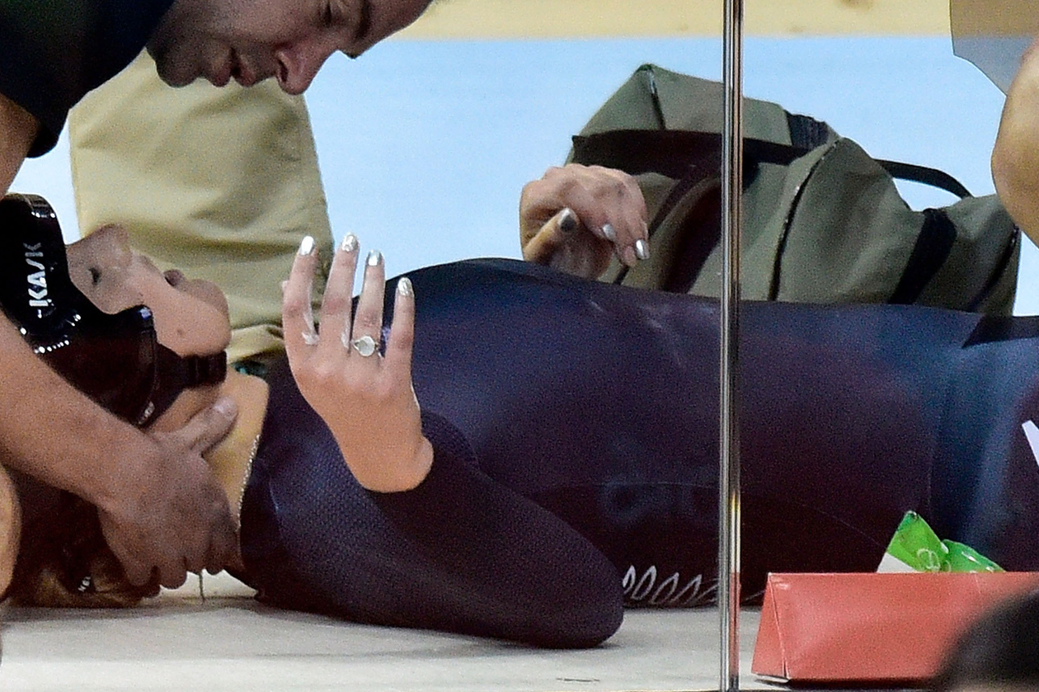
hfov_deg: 2.7
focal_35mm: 762
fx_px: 21982
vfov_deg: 1.8
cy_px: 208
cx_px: 477
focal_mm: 500
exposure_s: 1/800
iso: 1600
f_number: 4
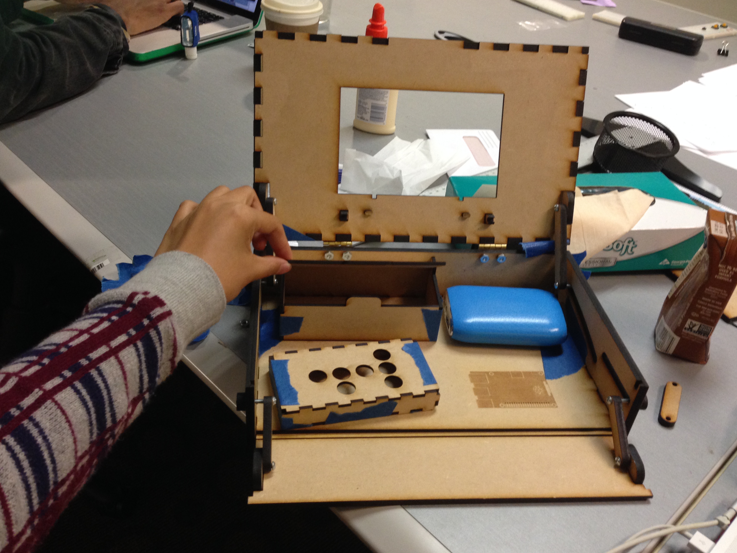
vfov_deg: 41.8
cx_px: 363
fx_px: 724
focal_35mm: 34
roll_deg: -3.3
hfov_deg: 54.0
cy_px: 272
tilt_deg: -34.9
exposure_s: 1/20
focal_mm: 4.12
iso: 160
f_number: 2.4
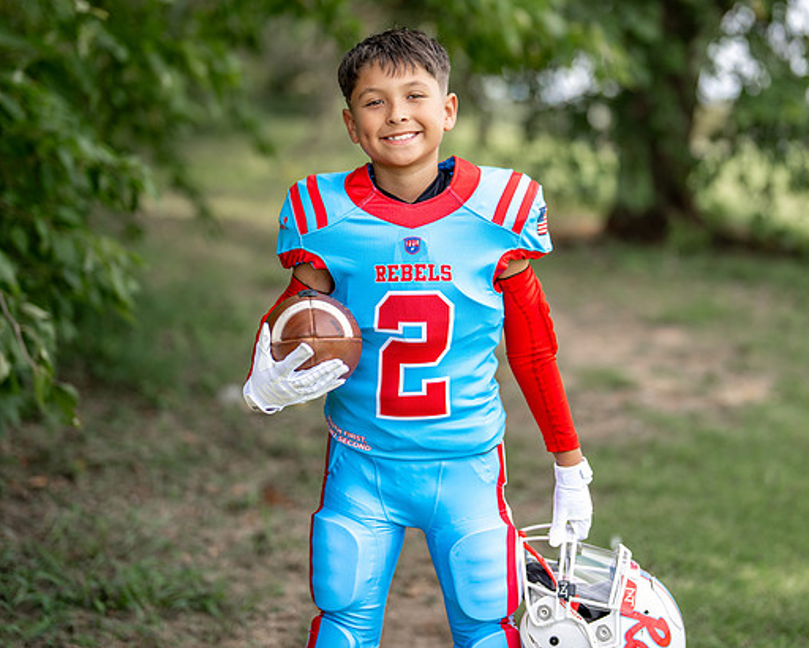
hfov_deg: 26.4
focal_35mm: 72
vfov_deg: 21.2
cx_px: 430
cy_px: 237
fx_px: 1725
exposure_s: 1/2500
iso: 100
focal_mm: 50
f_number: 1.2
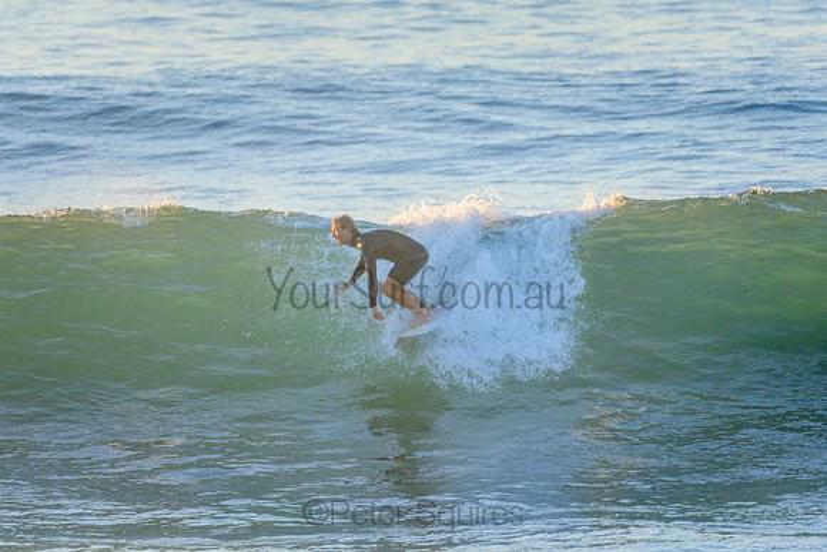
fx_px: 17235
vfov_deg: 1.8
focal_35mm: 750
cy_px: 276
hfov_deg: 2.7
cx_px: 414
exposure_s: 1/1250
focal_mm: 500
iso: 800
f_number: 5.6
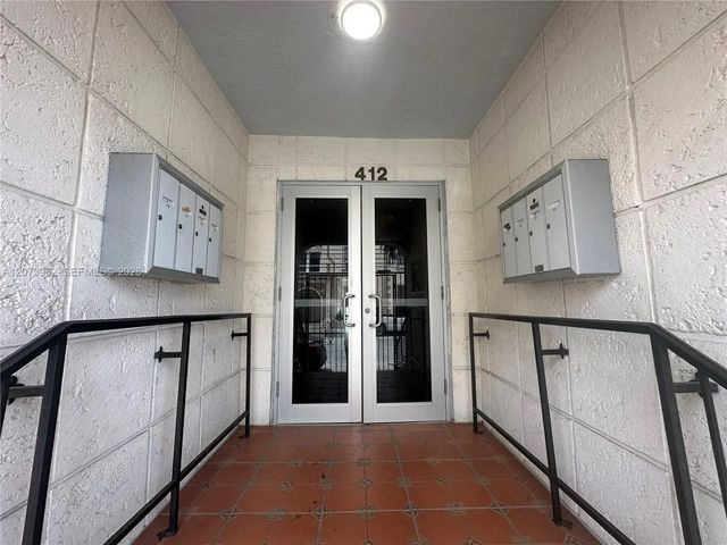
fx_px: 294
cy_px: 272
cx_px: 364
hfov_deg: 102.1
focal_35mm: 14
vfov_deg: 85.7
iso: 40
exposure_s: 1/108
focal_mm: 2.22
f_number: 2.2
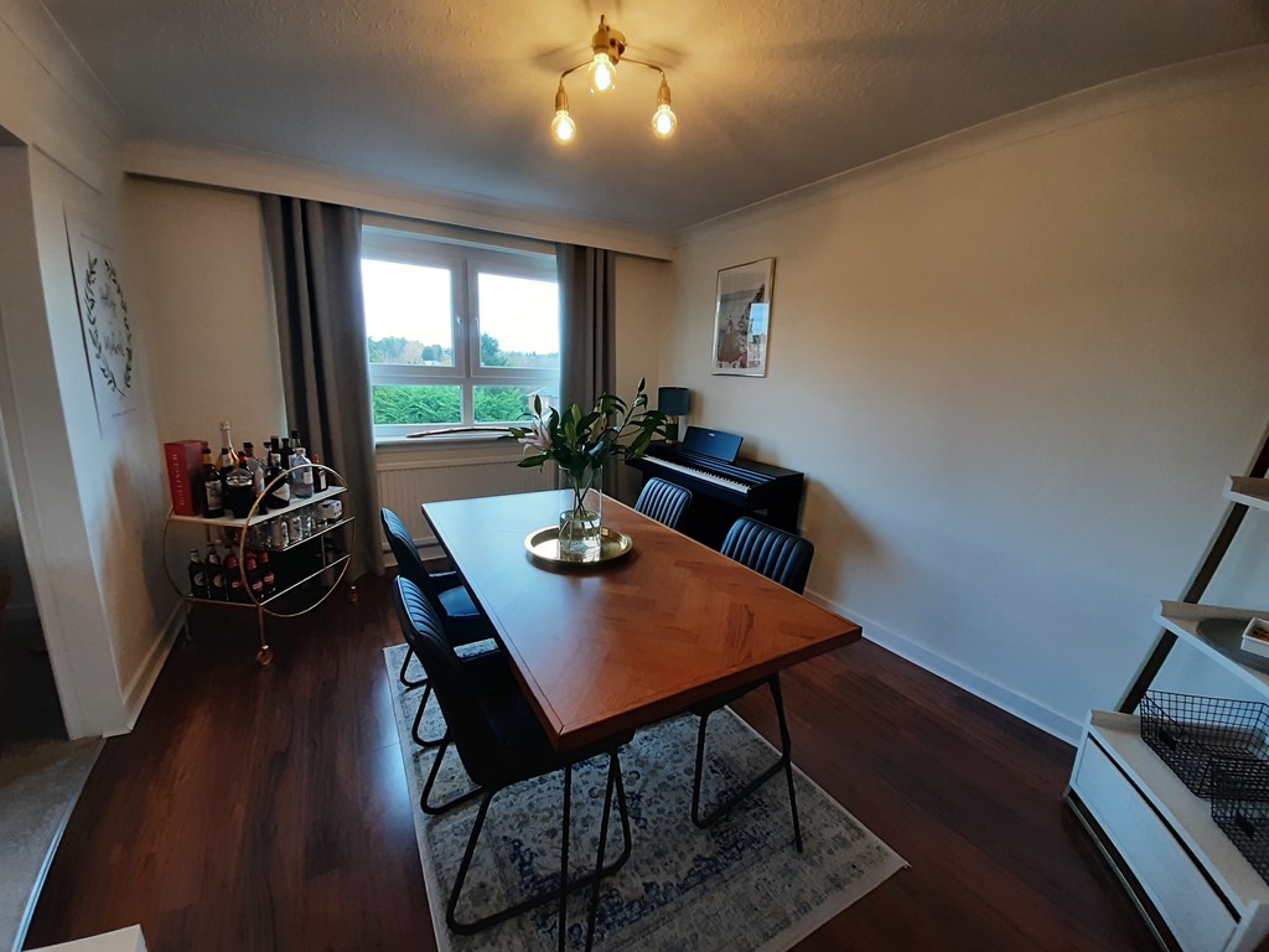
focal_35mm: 13
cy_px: 476
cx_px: 634
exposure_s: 1/50
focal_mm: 1.42
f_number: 2.2
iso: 64
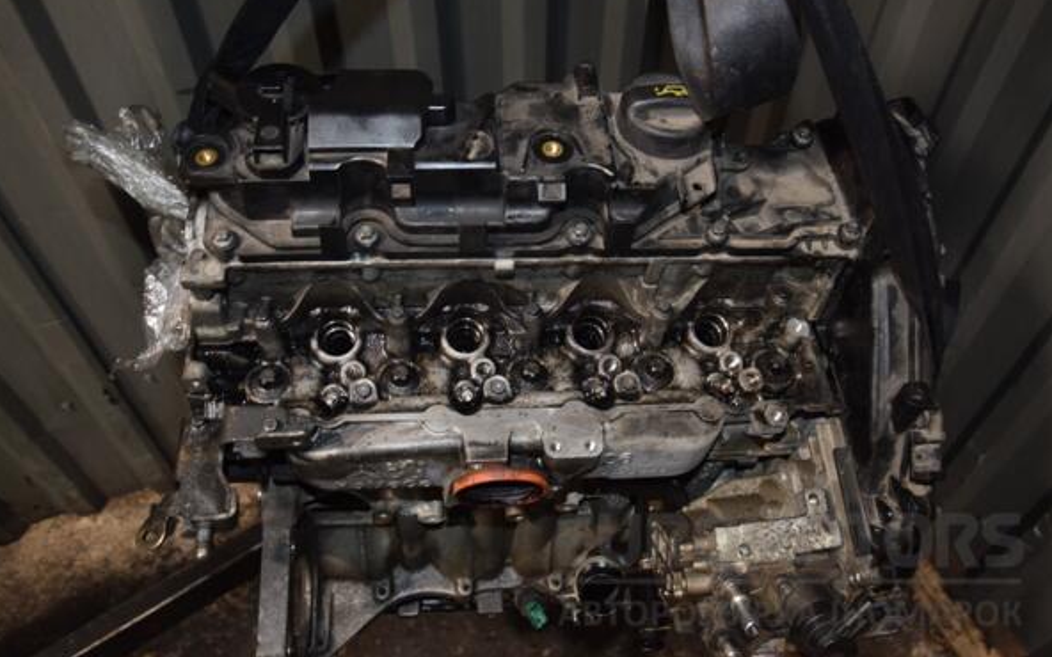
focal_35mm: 33
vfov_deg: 38.8
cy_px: 304
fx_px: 932
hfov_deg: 58.9
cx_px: 524
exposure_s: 1/60
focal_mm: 21
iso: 800
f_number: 5
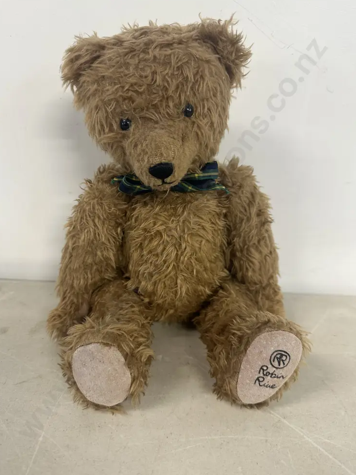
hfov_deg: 54.9
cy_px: 241
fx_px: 343
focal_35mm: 25
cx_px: 172
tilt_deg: -25.2
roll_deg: -0.5
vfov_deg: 69.4
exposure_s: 1/50
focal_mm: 6.86
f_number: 1.78
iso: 160
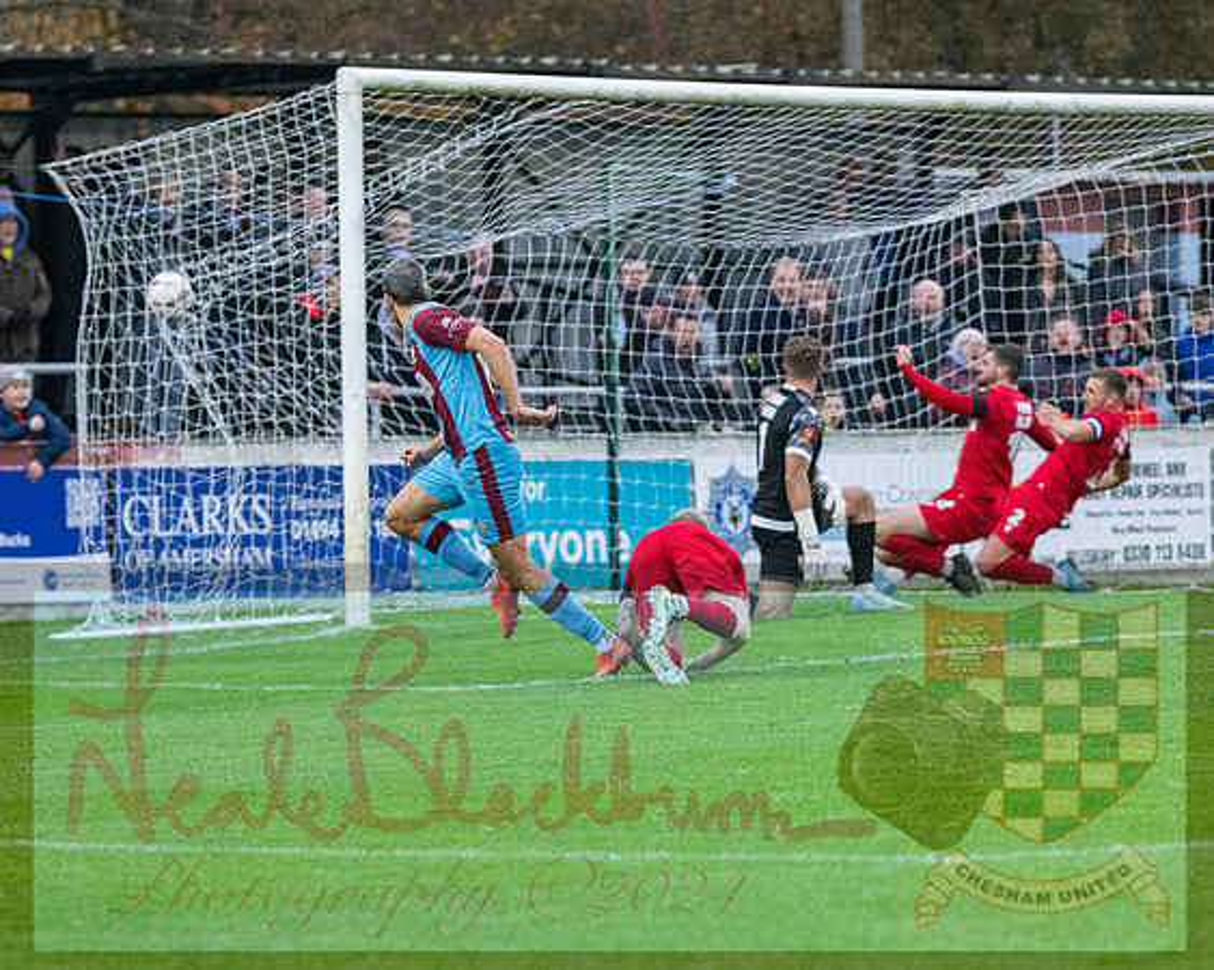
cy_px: 546
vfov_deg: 5.7
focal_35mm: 270
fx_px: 9712
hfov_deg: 7.2
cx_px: 535
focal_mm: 140
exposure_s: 1/1250
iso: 4000
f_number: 2.8
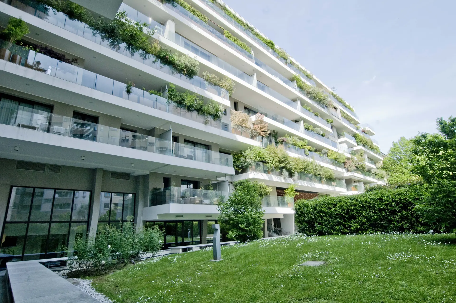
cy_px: 152
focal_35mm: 15
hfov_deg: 100.5
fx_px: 190
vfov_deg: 77.2
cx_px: 228
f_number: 8
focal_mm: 10
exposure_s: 1/125
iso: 500
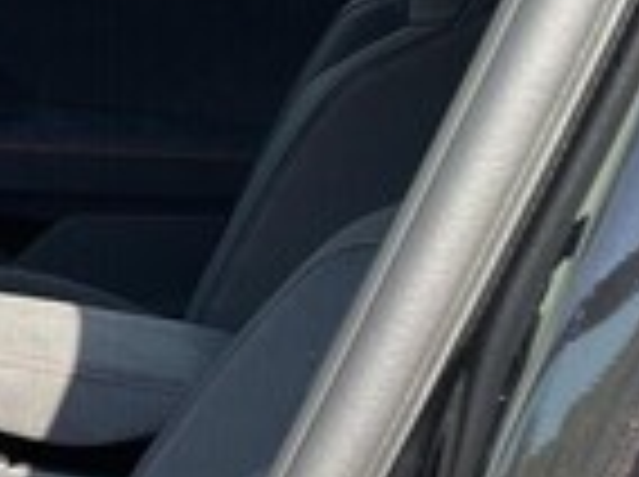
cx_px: -544
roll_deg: -1.5
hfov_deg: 16.1
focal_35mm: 101
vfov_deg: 14.5
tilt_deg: -20.6
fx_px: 1861
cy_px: 380
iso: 50
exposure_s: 1/622
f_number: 1.6
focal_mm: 4.2
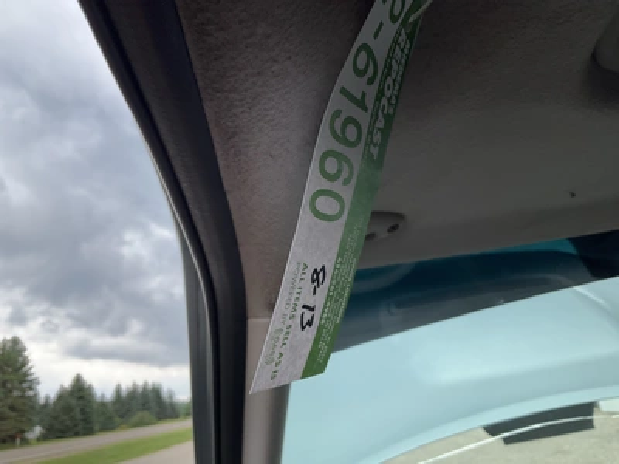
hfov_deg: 61.7
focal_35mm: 29
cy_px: 232
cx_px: 310
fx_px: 519
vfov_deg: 48.2
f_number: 1.8
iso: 25
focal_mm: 3
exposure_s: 1/465
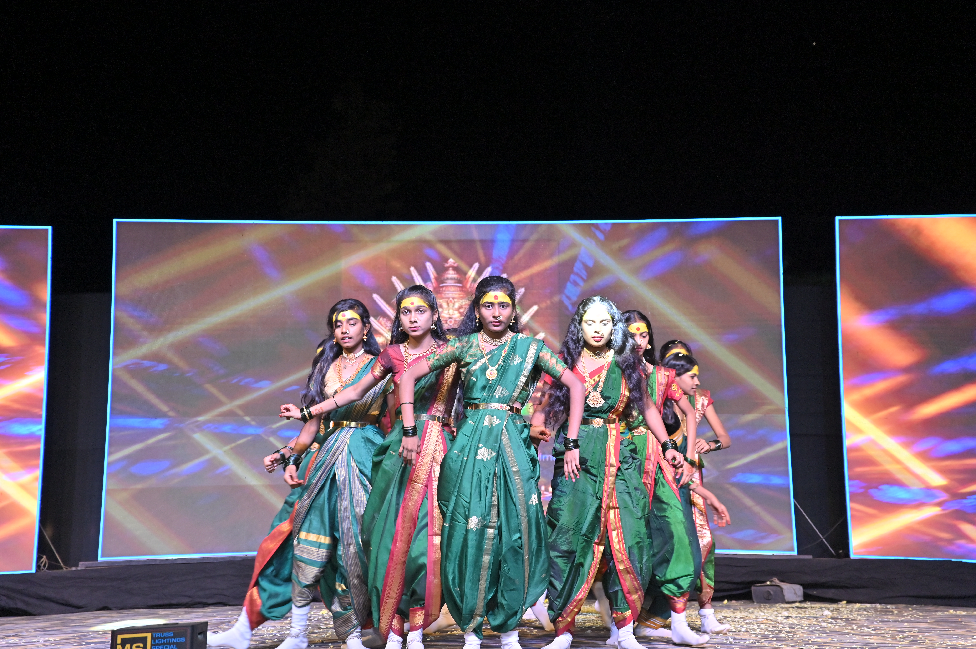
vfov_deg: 45.6
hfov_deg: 64.6
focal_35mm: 28
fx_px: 772
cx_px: 488
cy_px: 324
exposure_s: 1/200
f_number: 5.6
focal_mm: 28.5
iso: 640
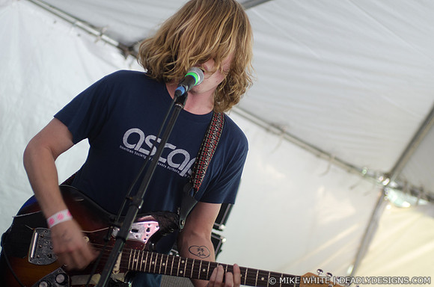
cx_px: 217
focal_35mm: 87
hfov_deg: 23.4
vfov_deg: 15.6
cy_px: 144
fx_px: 1047
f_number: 3.2
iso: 640
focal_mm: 58
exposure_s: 1/100
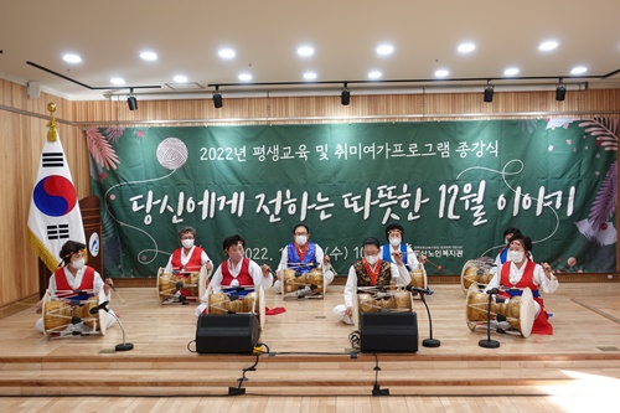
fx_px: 568
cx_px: 310
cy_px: 206
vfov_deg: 39.9
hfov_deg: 57.2
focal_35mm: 33
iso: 160
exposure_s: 1/40
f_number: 2.8
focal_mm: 12.79
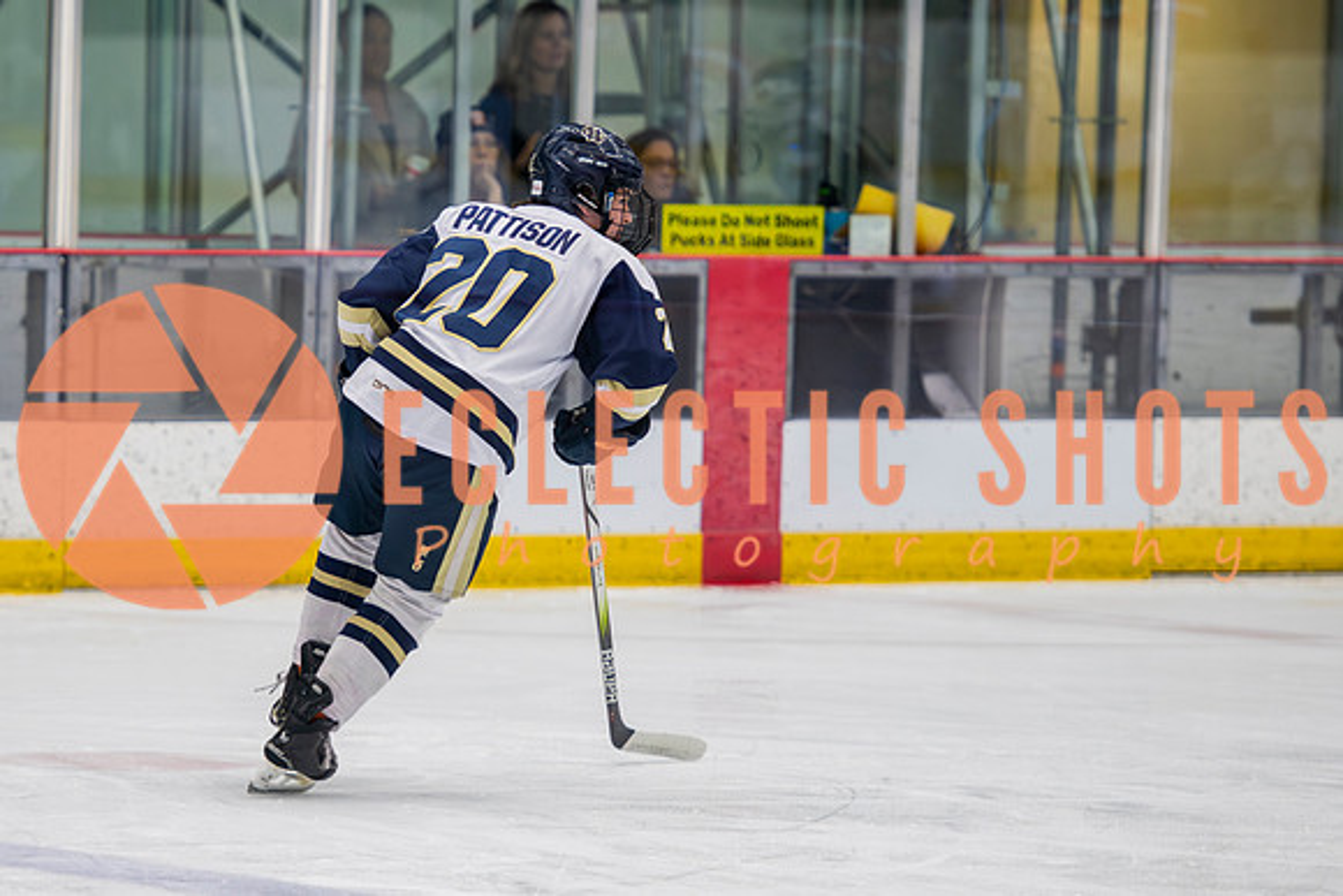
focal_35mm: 284
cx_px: 419
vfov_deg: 4.8
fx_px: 10588
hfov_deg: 7.3
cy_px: 448
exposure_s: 1/640
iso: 2000
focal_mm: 160
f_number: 3.2
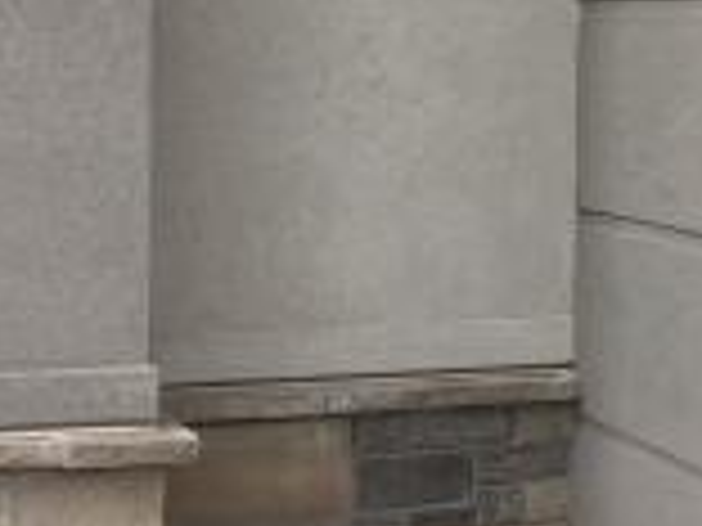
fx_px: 2413
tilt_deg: +0.2
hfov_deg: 16.0
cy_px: 63
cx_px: 819
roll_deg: -0.7
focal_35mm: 119
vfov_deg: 12.4
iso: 25
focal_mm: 4.15
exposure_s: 1/316
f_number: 2.2
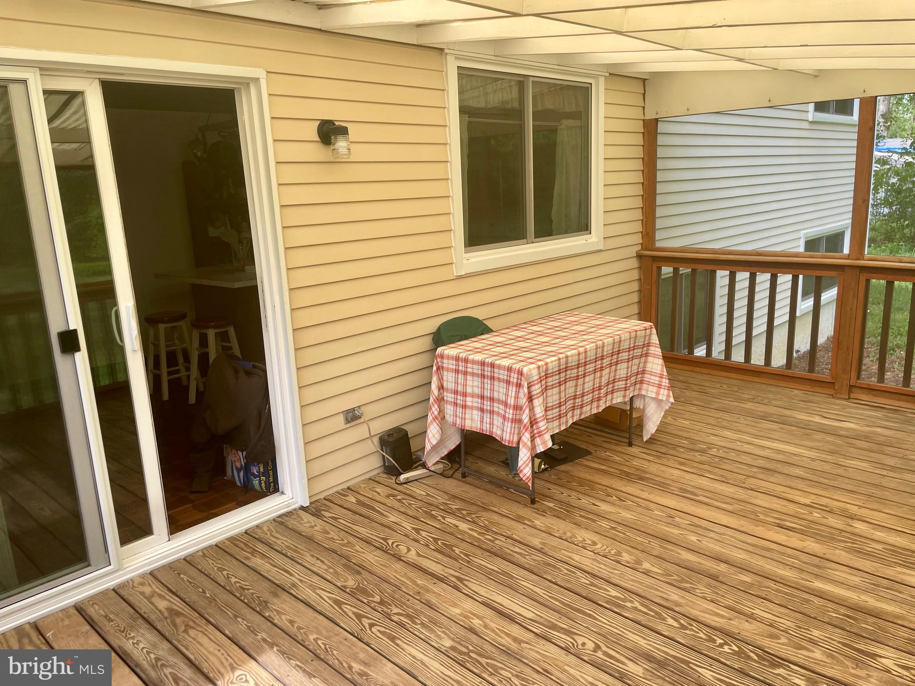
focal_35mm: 26
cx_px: 458
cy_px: 343
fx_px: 687
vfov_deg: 53.1
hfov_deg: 67.3
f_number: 1.6
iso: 32
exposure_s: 1/440
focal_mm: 4.2
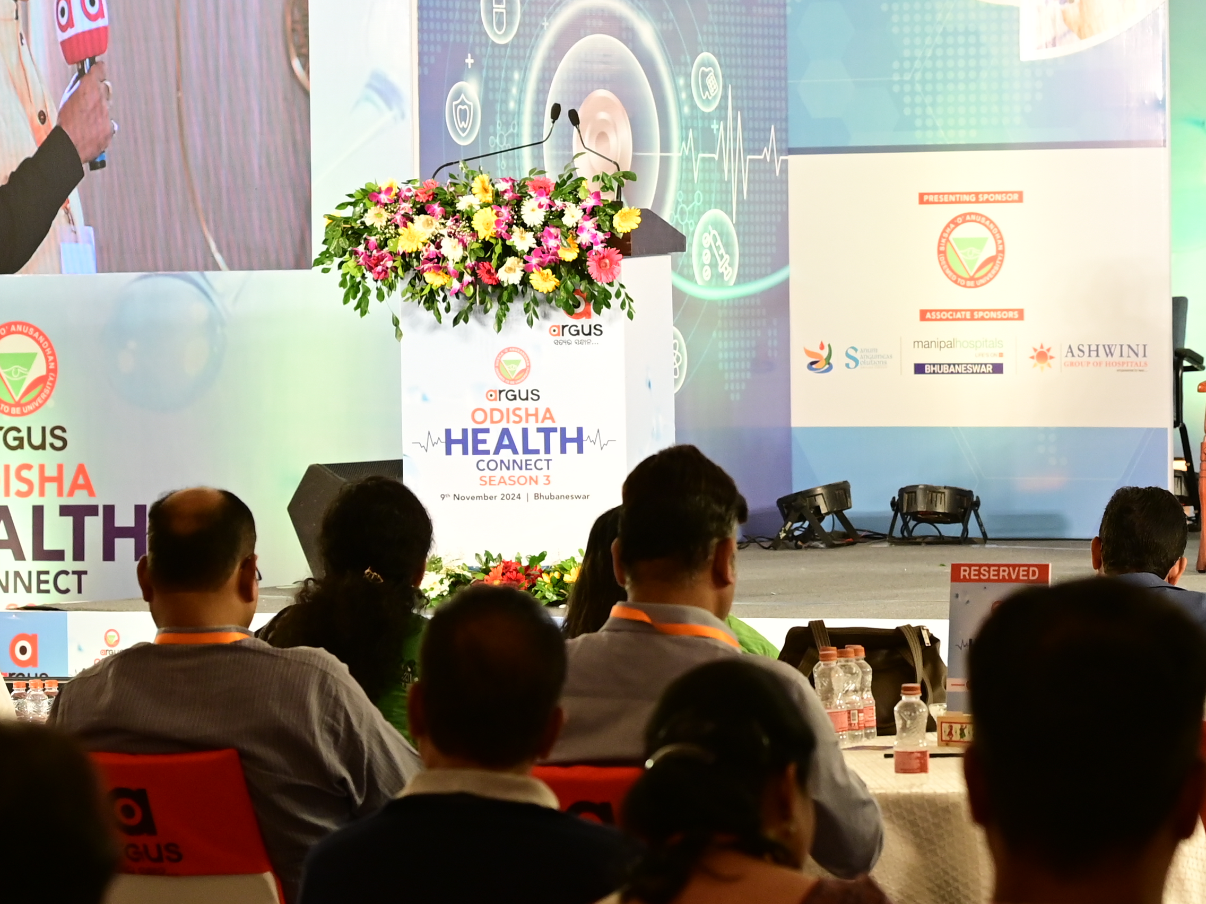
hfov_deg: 11.0
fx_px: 6235
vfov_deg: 8.3
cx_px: 930
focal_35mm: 179
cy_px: 273
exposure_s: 1/160
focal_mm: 70
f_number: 5
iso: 1600
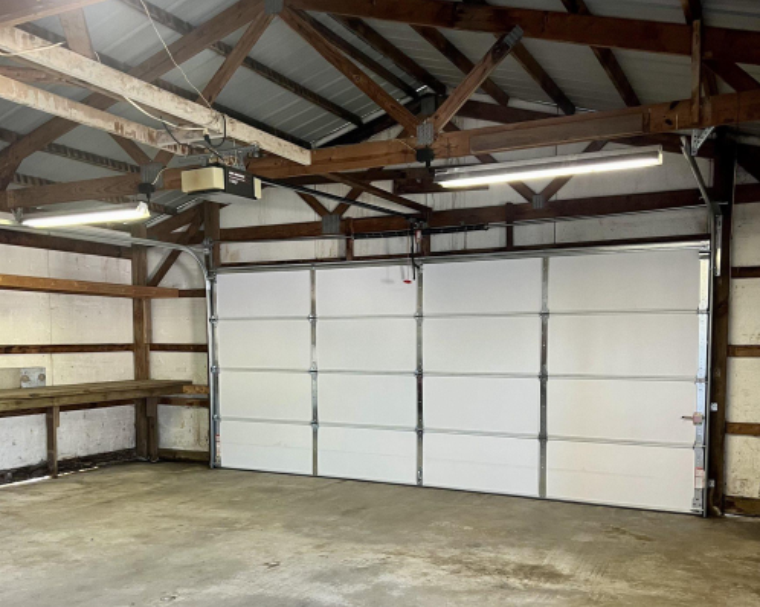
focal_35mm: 34
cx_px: 380
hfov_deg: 52.9
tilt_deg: -3.5
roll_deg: -1.1
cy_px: 393
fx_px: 764
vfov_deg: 42.9
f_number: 1.5
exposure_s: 1/60
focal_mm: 5.7
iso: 200
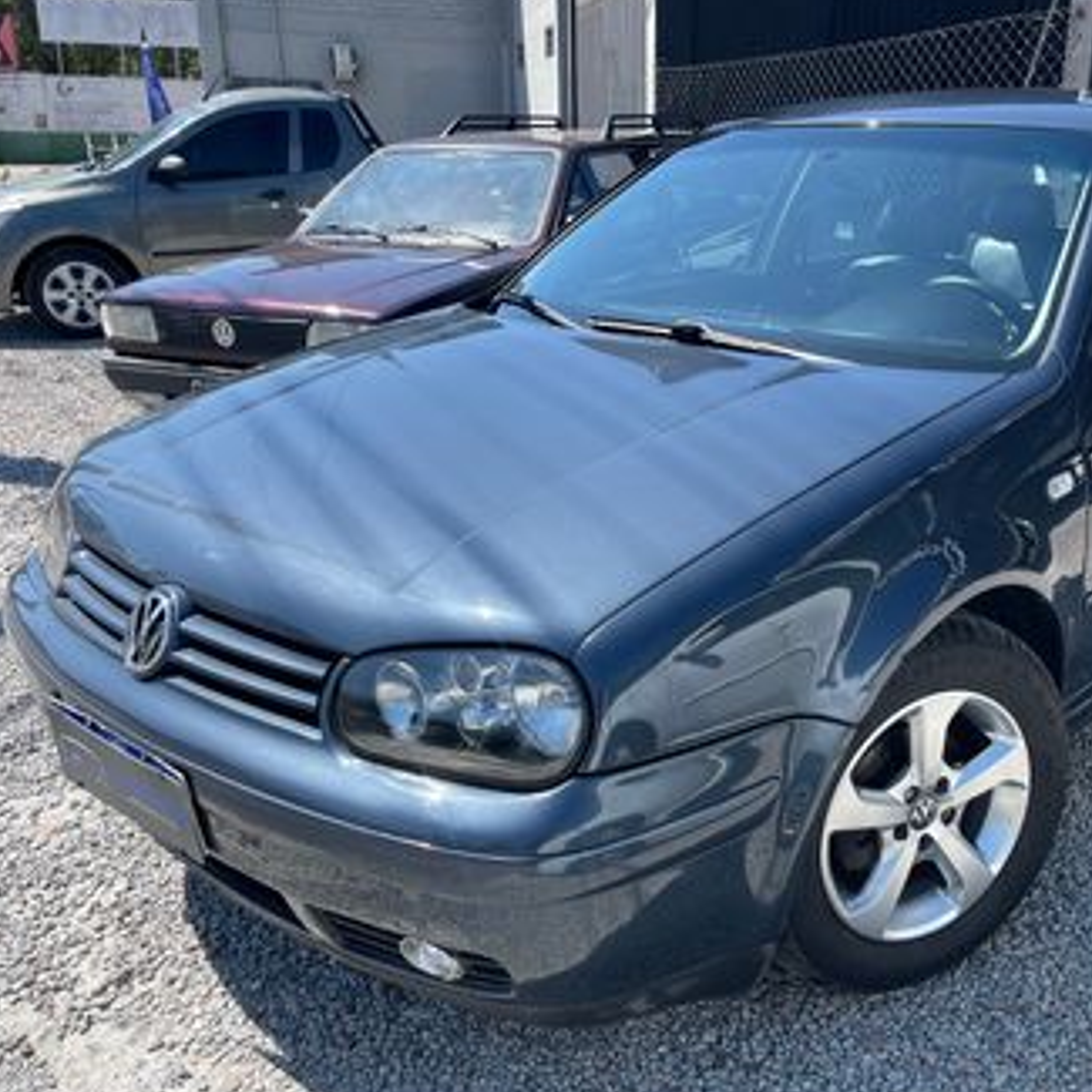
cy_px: 575
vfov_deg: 51.1
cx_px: 763
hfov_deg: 49.8
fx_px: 1142
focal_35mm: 32
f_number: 1.6
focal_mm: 5.1
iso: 32
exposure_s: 1/1534
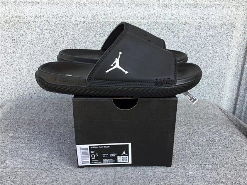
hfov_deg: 58.4
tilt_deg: -20.8
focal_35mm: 31
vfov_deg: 45.4
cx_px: 124
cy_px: 92
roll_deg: -0.6
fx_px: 221
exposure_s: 1/105
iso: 25
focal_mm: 3.3
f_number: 2.4
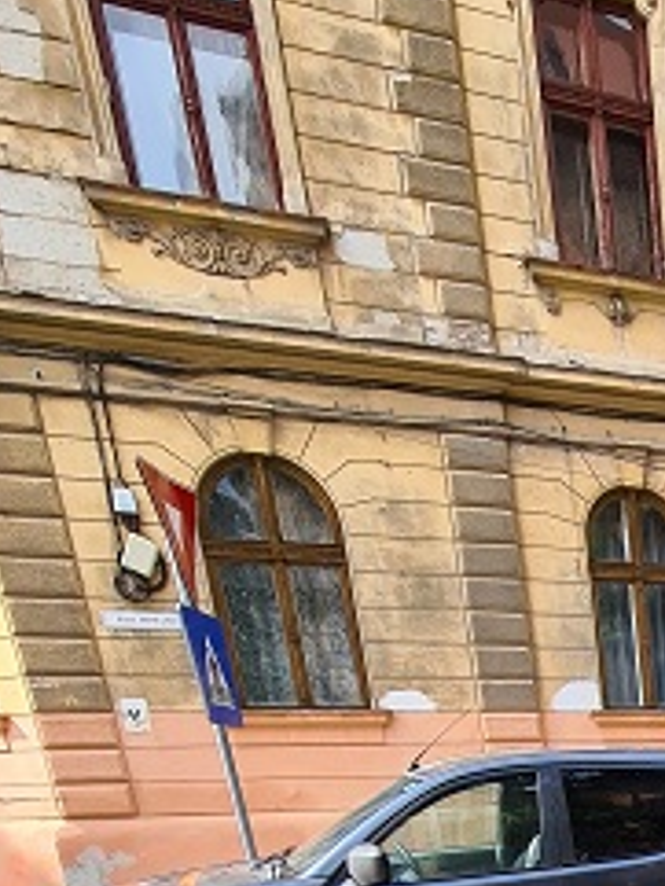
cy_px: 1099
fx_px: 921
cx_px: 900
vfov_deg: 37.0
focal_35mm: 36
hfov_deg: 30.0
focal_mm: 2.22
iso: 64
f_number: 2.2
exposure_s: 1/459
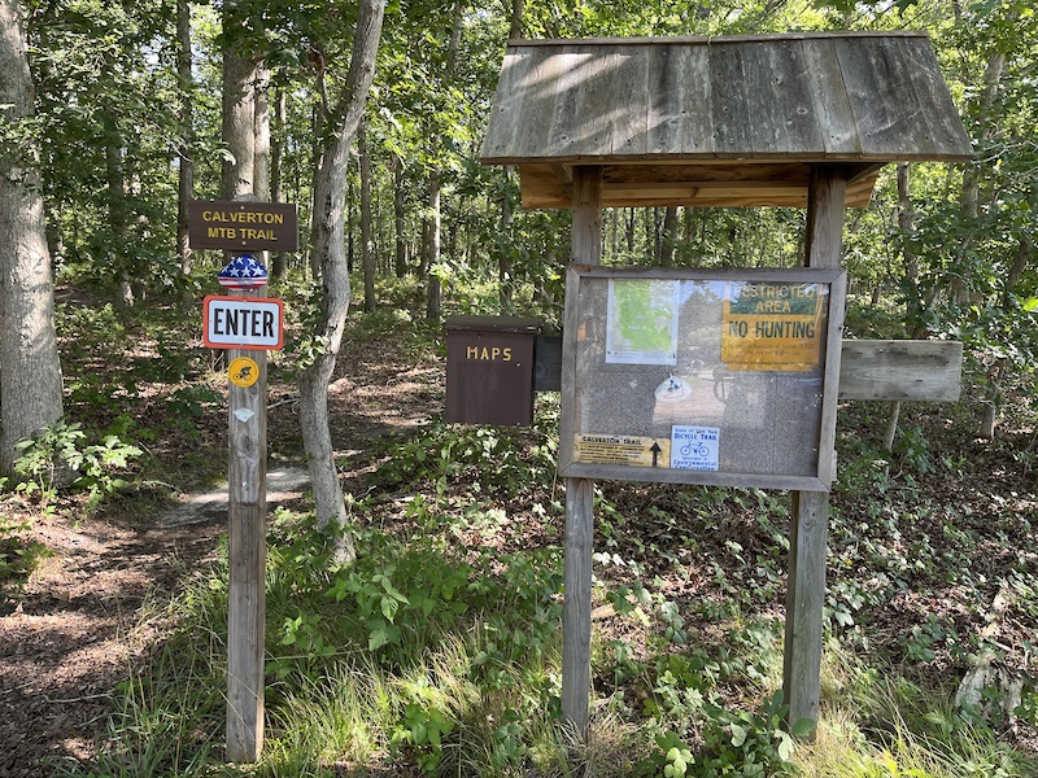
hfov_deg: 67.3
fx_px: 780
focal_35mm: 26
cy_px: 389
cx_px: 519
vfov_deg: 53.1
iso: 50
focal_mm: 5.1
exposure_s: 1/122
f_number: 1.6
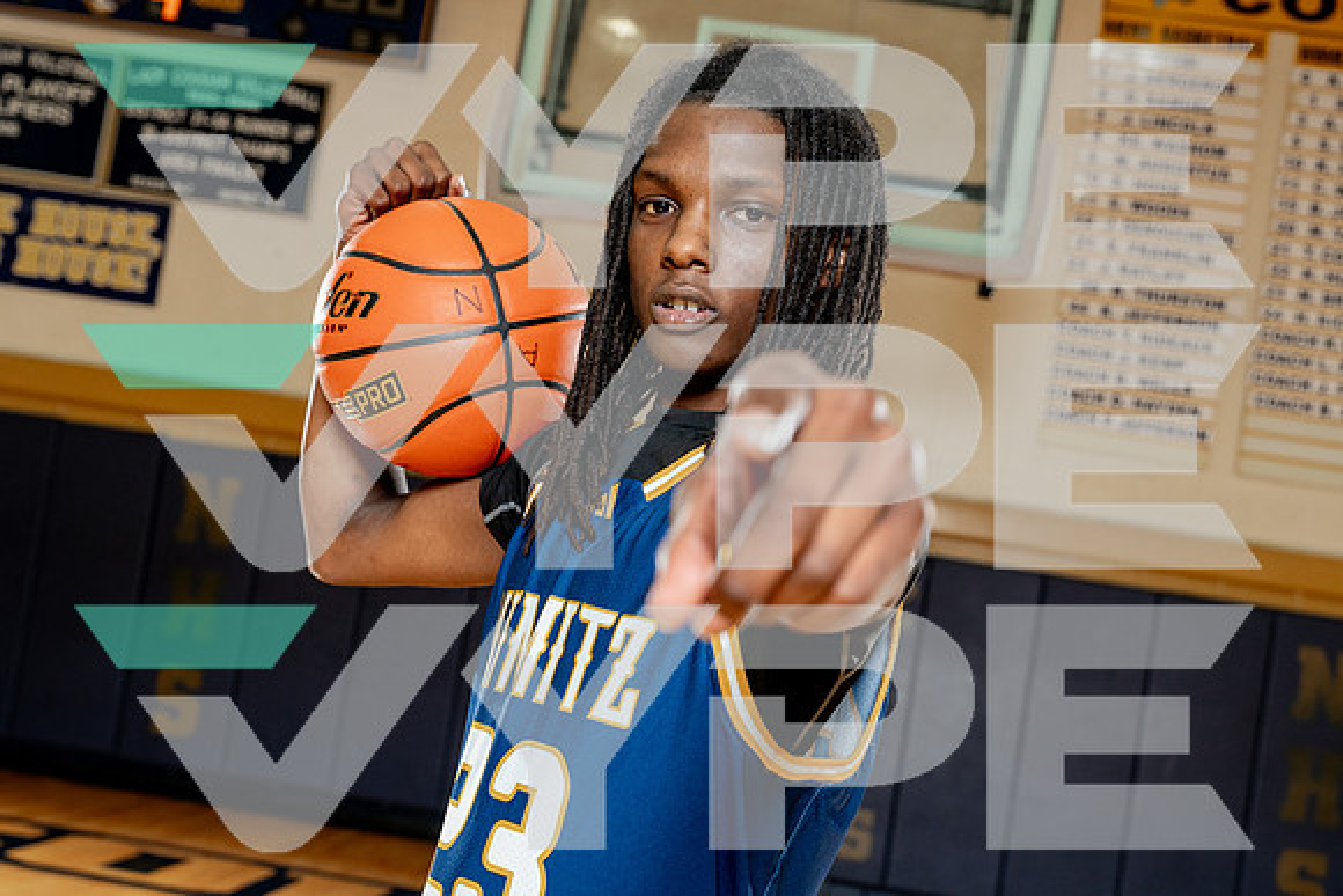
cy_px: 448
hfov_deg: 38.1
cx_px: 672
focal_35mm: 52
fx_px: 1945
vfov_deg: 25.9
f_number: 5.6
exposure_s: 1/250
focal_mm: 50
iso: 640
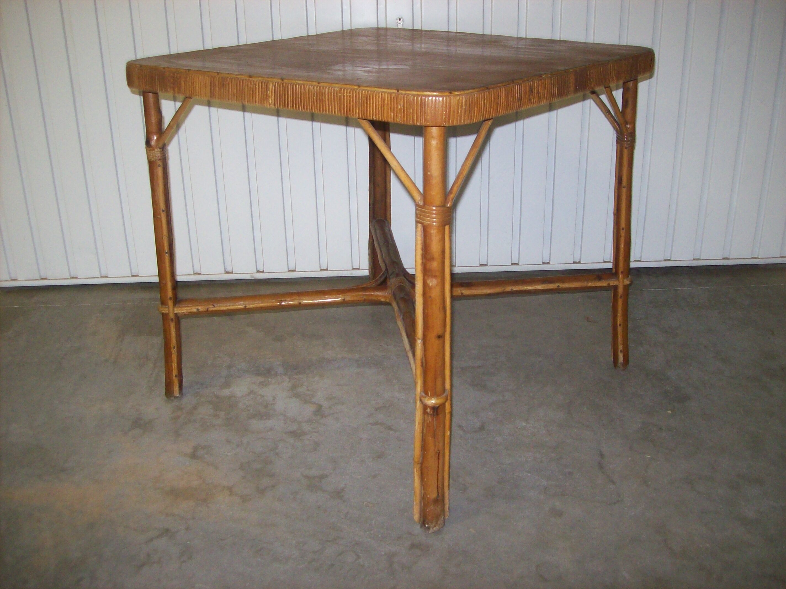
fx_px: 817
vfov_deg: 39.6
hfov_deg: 51.4
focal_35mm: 36
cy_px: 294
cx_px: 393
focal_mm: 6
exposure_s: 1/64
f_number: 2.7
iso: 200
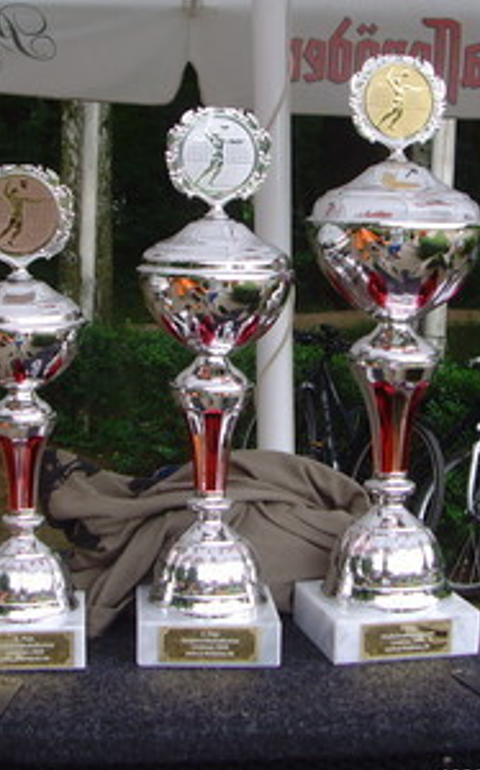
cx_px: 267
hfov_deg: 18.8
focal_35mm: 69
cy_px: 317
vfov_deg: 29.7
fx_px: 1447
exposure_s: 1/125
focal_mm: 6.6
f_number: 3.5
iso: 80
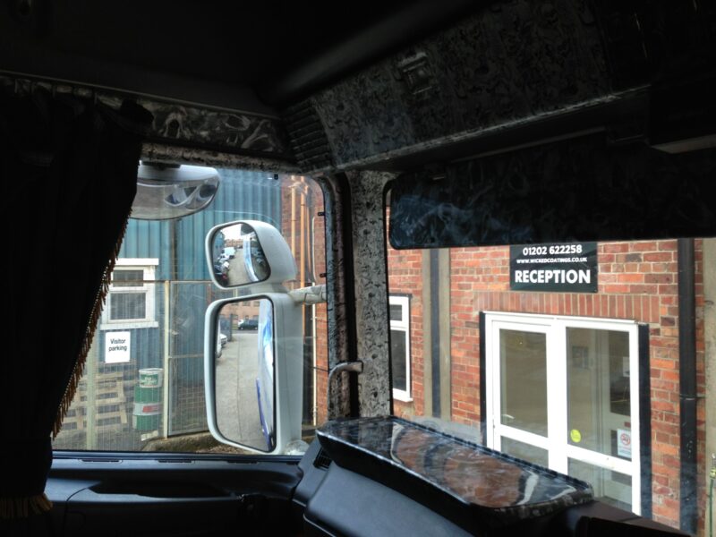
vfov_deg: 42.9
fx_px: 683
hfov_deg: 55.4
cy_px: 268
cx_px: 358
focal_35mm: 33
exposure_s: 1/40
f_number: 2.4
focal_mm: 4.13
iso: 50
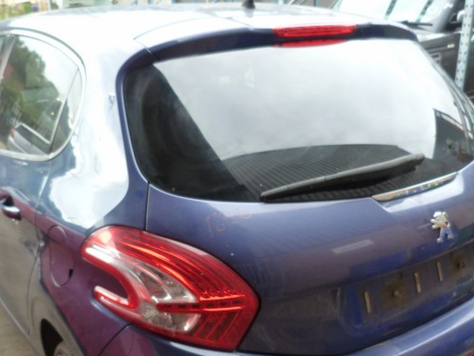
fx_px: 534
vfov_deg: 36.2
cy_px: 257
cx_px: 253
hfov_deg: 47.8
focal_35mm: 39
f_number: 2.8
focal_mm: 4.5
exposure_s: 1/60
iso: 160
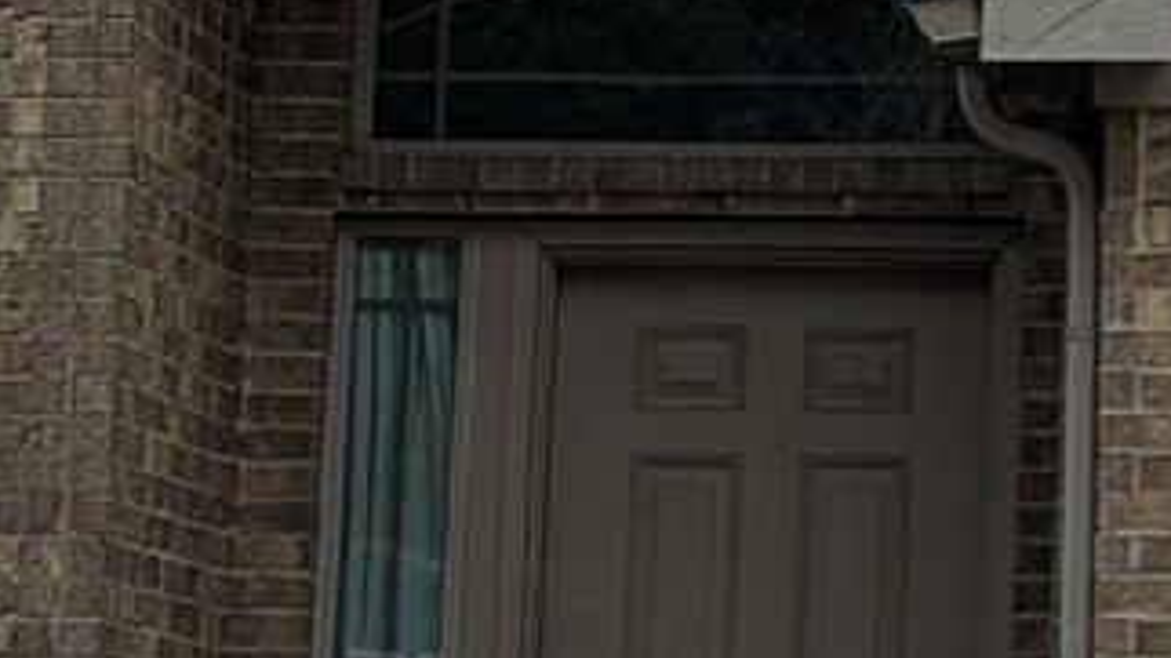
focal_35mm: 166
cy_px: -22
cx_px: 1487
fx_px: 5153
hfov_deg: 12.6
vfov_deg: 7.3
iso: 48
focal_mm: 6.81
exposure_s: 1/1770
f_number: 1.85
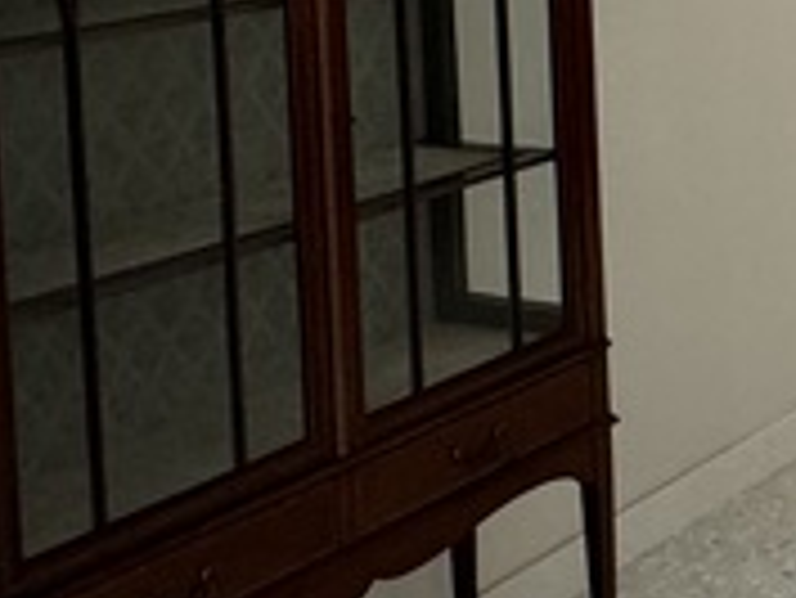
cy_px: -225
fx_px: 1864
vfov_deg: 16.9
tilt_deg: -2.2
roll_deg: +1.4
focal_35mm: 81
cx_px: 1214
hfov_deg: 20.4
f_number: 2.2
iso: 250
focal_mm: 2.22
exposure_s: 1/99
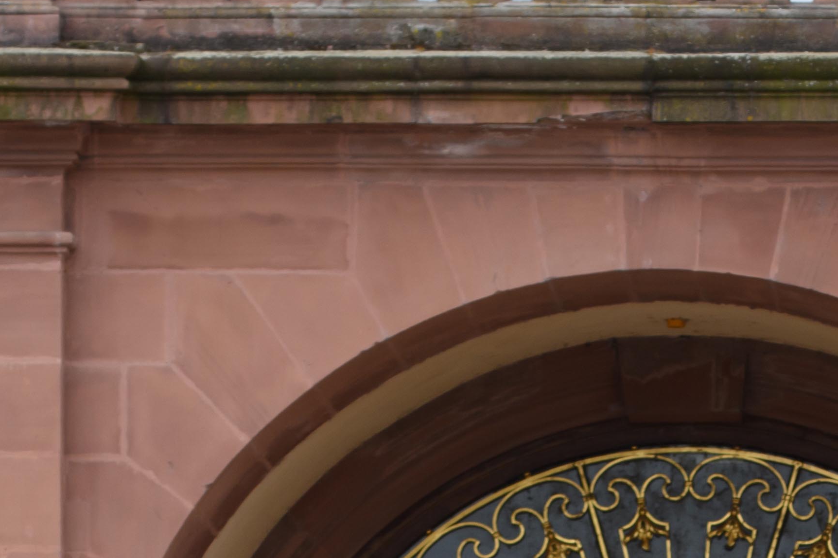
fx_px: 12289
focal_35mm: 528
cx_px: 761
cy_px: 1216
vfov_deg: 2.6
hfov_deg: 3.9
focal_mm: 112
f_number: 8
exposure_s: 1/125
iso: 125
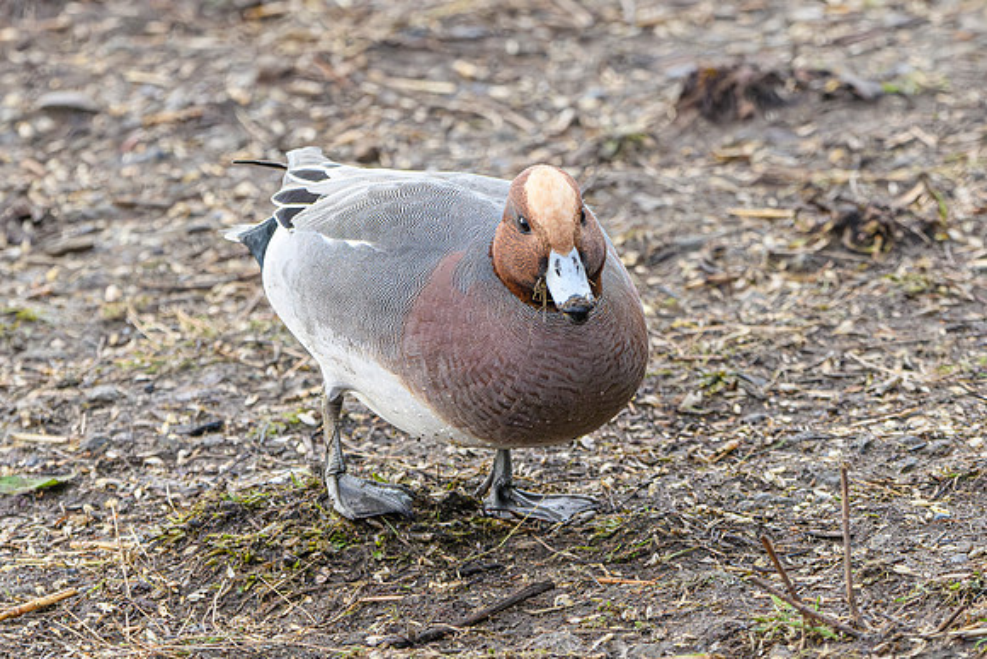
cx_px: 565
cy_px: 278
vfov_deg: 3.3
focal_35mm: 419
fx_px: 11497
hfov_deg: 4.9
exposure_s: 1/640
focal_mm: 220
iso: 8000
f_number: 7.1
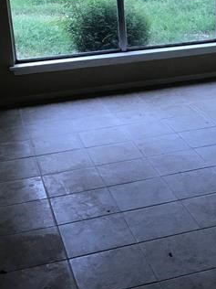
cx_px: 190
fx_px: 566
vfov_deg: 28.4
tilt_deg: -17.3
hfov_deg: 21.2
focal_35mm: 68
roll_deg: +1.5
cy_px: 103
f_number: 1.8
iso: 20
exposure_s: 1/30
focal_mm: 3.99
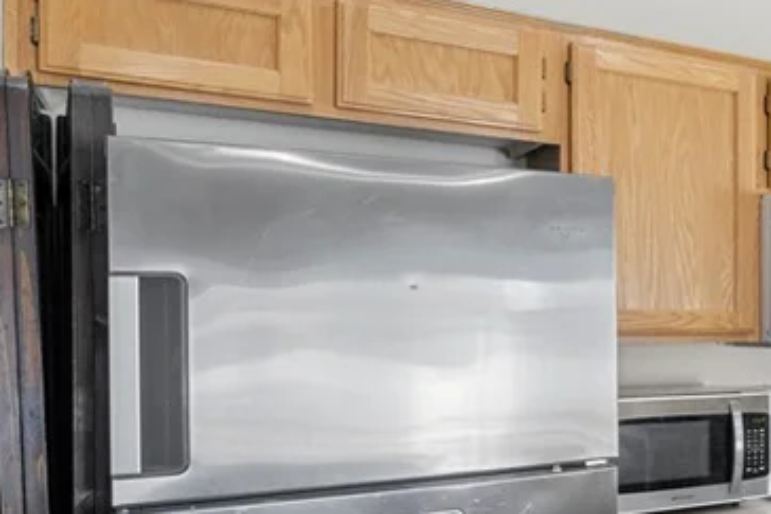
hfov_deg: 33.3
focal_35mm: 45
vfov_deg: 29.8
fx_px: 964
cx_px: 976
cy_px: 308
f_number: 8
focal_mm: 16
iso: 500
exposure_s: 1/2.5
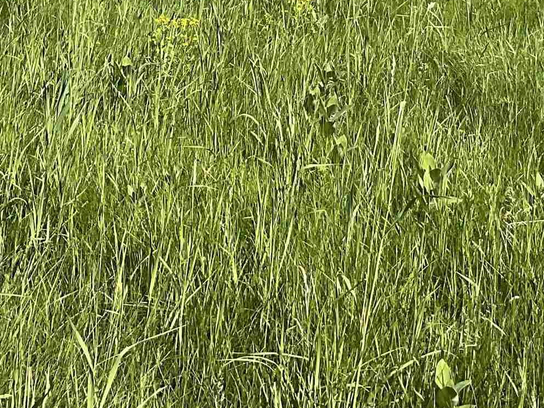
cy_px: -201
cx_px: 281
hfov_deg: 21.8
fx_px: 1414
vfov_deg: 15.2
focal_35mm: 90
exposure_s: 1/1984
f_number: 1.8
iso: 16
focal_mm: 3
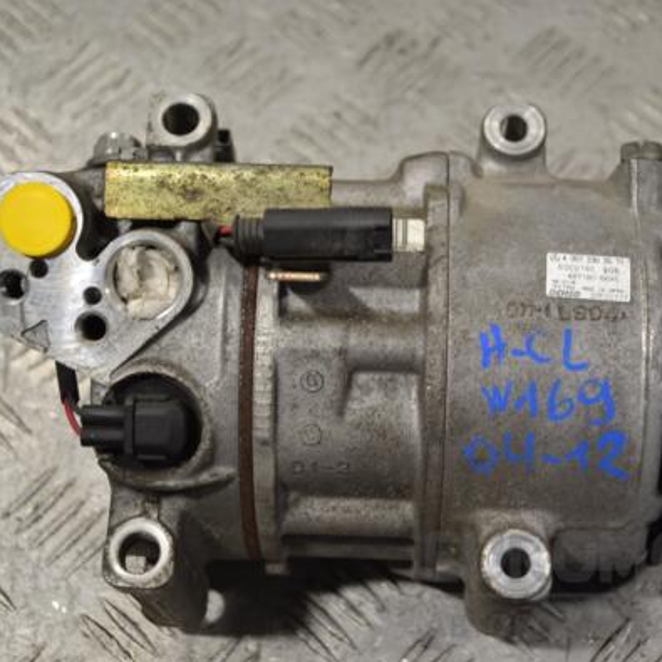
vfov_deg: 27.7
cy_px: 334
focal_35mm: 62
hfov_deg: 27.7
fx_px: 1341
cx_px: 394
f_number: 4.8
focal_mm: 32
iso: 100
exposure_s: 1/30
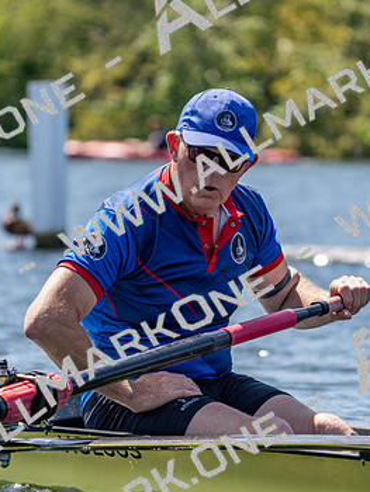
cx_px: 232
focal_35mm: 395
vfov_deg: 5.0
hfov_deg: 3.8
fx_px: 5623
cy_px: 261
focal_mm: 248
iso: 400
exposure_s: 1/2000
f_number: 5.6
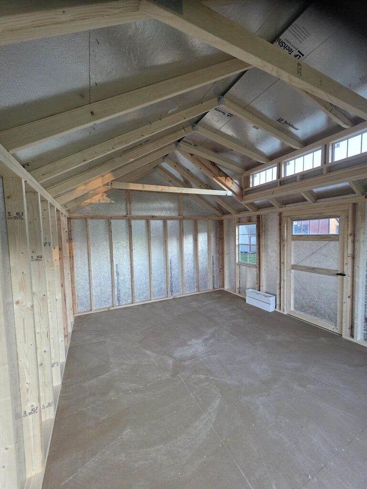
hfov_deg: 89.9
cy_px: 244
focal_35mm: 13
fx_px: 184
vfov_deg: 106.2
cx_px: 184
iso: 250
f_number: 1.9
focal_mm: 2.2
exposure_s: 1/120
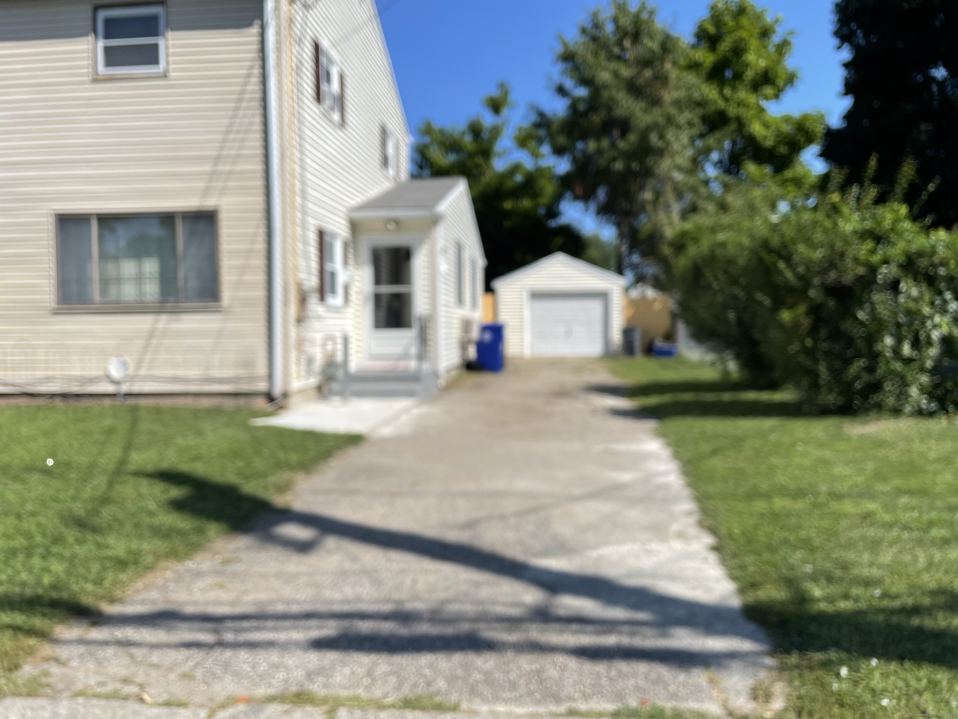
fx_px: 720
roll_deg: +0.0
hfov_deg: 67.3
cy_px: 360
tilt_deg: -2.9
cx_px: 479
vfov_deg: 53.1
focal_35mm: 26
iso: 32
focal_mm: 4.2
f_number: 1.6
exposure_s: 1/4464
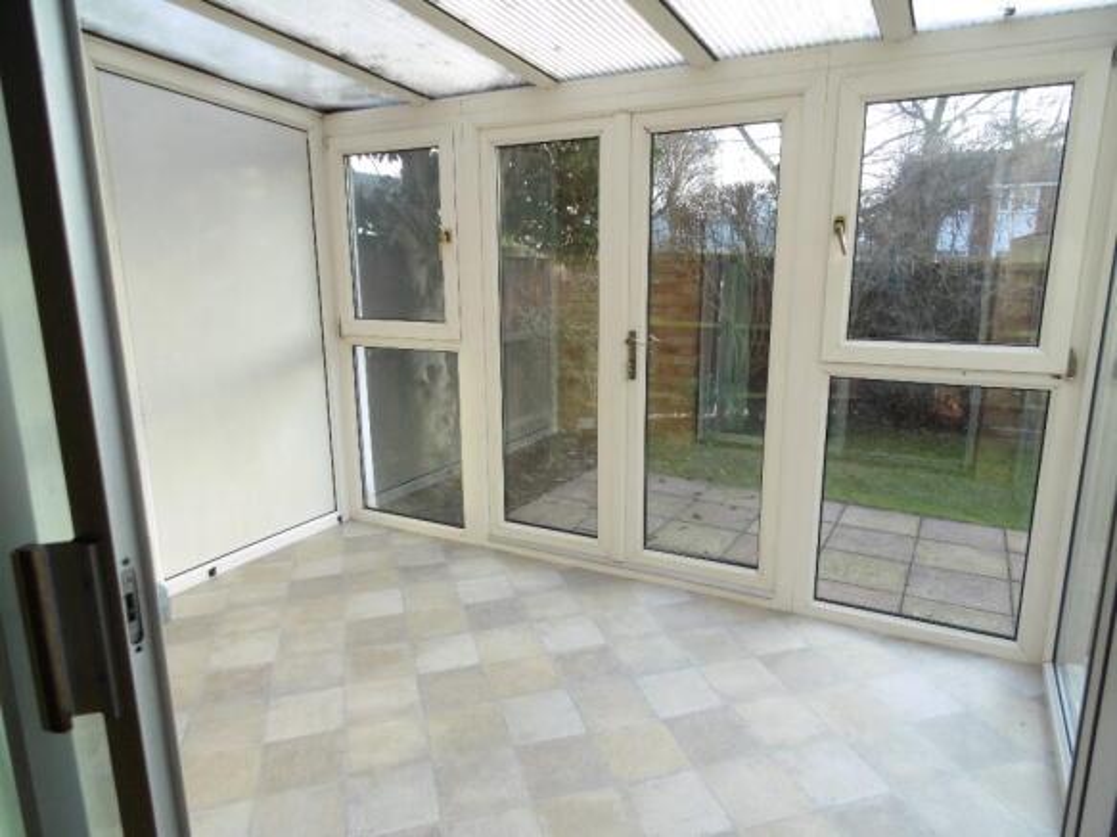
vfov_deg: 61.1
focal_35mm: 22
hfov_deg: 76.4
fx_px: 710
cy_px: 418
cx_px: 558
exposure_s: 1/160
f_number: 3
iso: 100
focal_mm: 4
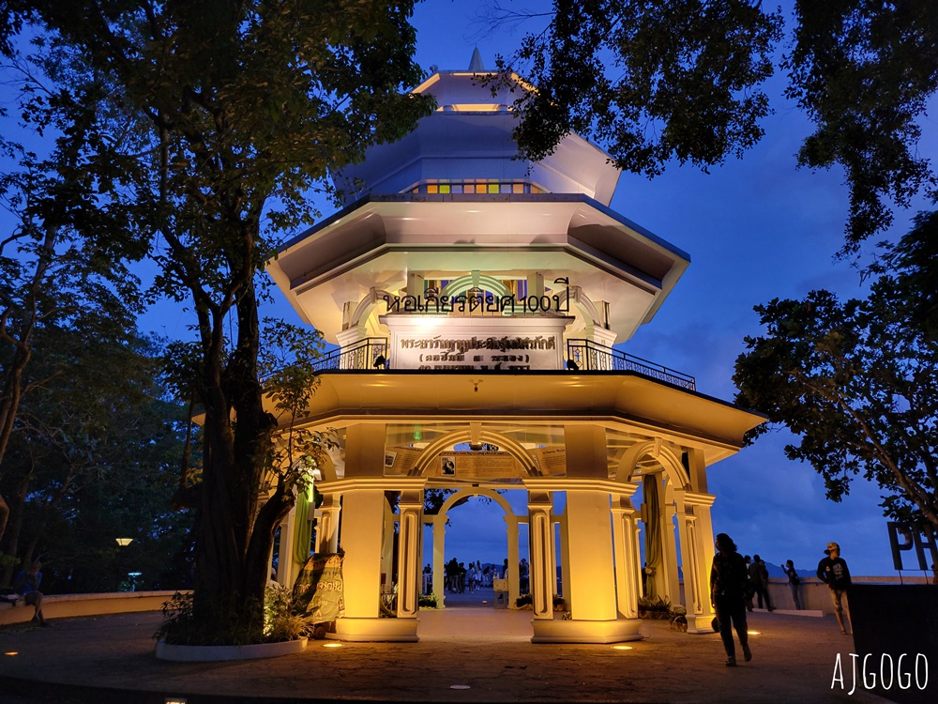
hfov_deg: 67.3
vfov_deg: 53.1
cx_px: 469
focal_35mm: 26
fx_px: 705
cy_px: 352
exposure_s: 1/50
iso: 200
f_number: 1.8
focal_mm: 5.4
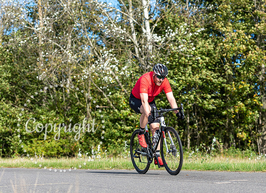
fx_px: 772
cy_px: 94
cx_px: 158
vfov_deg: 14.2
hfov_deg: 19.5
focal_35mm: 102
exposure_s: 1/1600
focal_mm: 78
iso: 160
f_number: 3.2
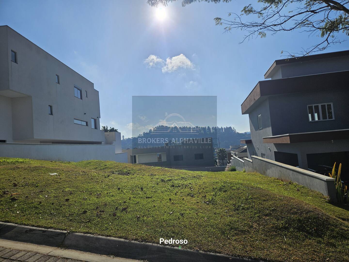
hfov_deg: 73.9
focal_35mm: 23
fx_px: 232
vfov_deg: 58.9
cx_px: 174
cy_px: 131
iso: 25
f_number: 1.8
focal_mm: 5.4
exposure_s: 1/5200
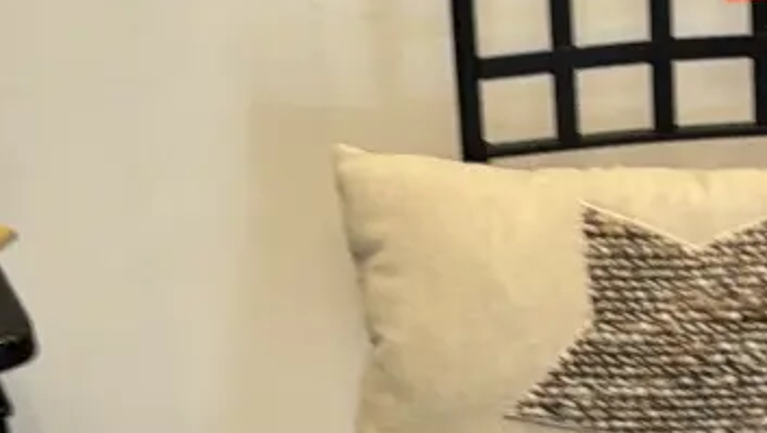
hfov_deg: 13.8
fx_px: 3134
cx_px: 104
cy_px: 459
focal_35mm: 154
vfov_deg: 7.8
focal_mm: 5.96
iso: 100
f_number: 1.6
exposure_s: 1/100
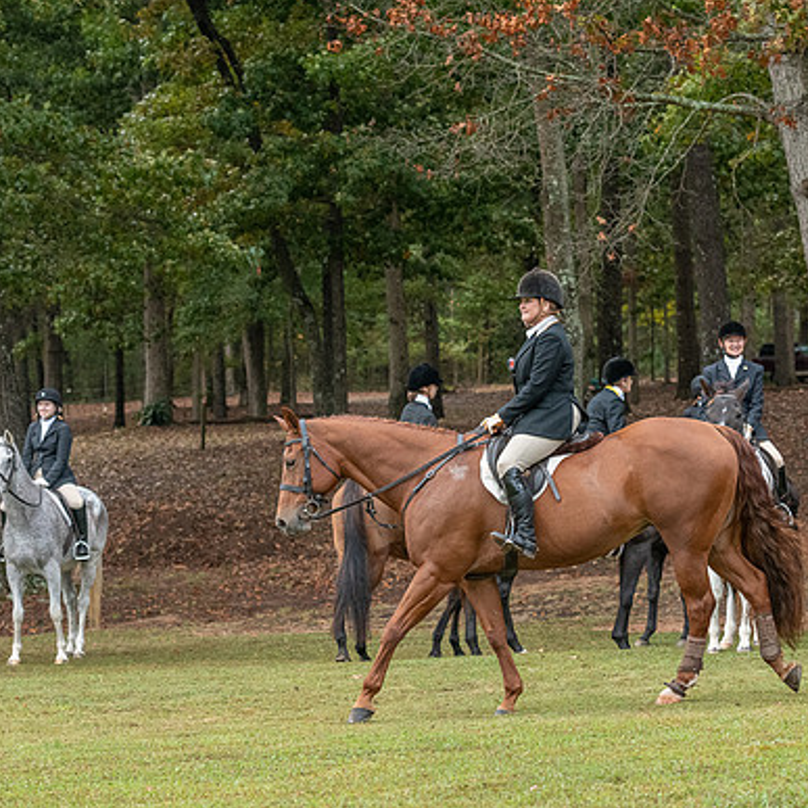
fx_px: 3512
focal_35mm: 133
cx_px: 475
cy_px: 460
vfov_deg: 13.1
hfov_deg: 13.1
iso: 1600
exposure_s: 1/500
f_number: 4
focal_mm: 82
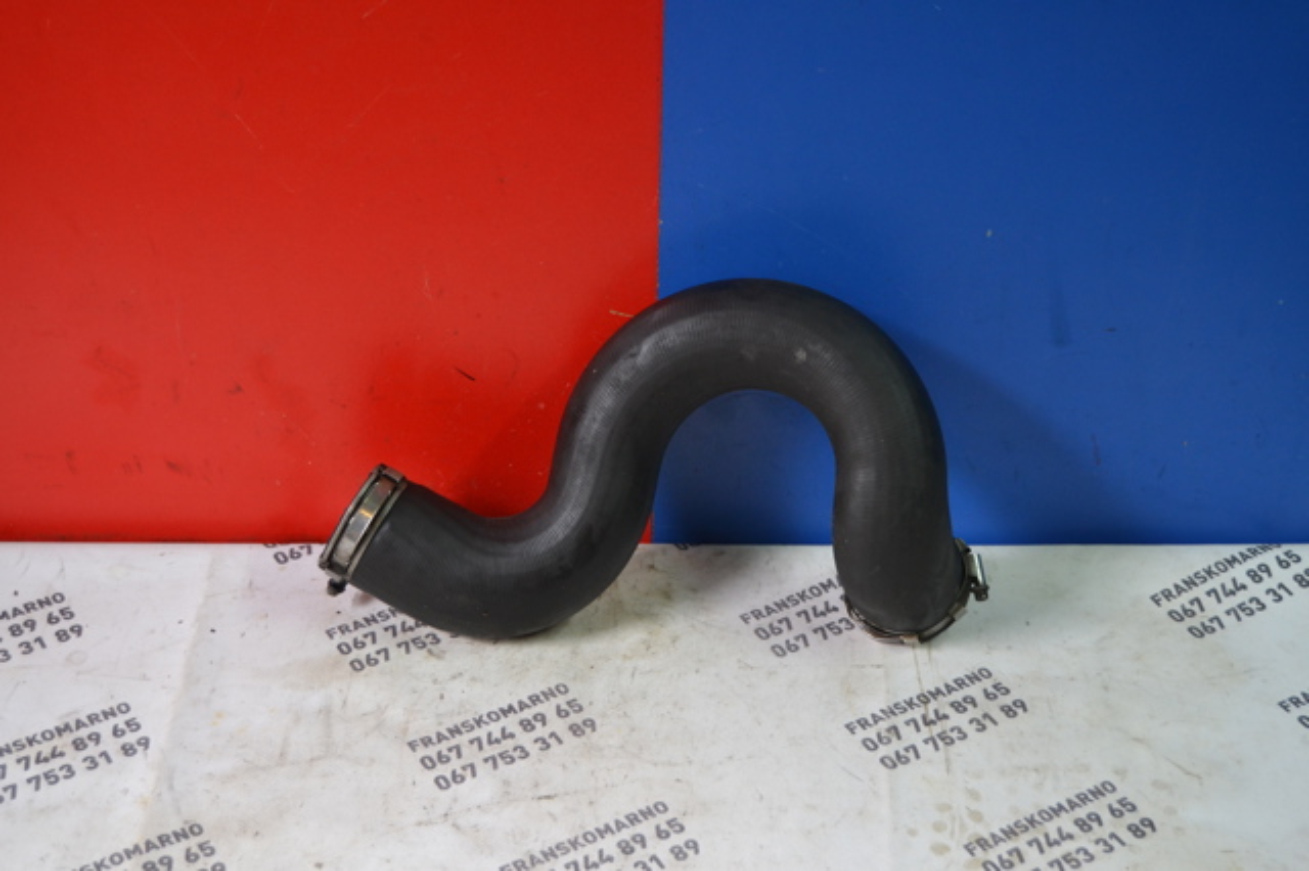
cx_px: 654
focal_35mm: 60
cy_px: 436
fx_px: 2180
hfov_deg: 33.4
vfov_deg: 22.6
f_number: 5
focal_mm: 40
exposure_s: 1/60
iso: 800
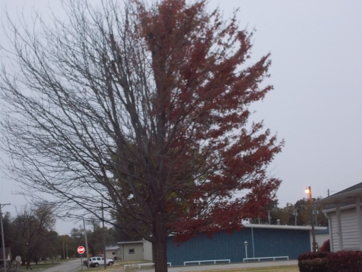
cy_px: 136
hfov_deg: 25.7
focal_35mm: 76
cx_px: 181
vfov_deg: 19.4
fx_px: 795
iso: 800
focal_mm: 13.5
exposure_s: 1/80
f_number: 5.8
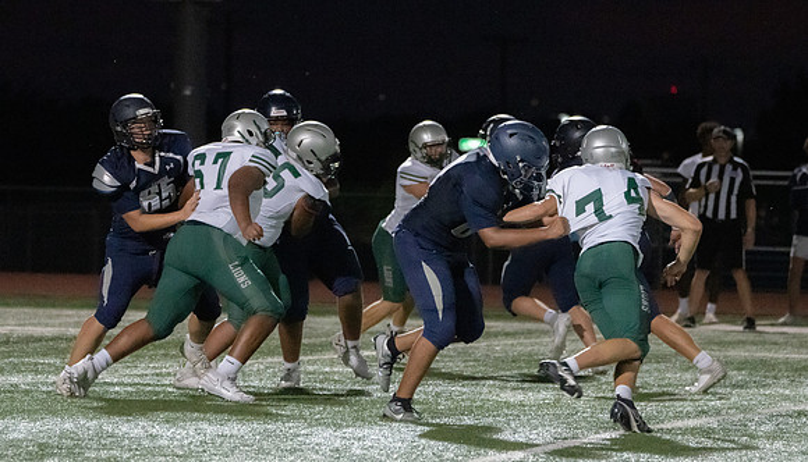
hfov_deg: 7.9
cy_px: 242
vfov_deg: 4.5
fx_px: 5857
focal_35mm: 272
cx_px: 391
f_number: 5.6
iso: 20000
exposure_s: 1/1000
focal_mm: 194
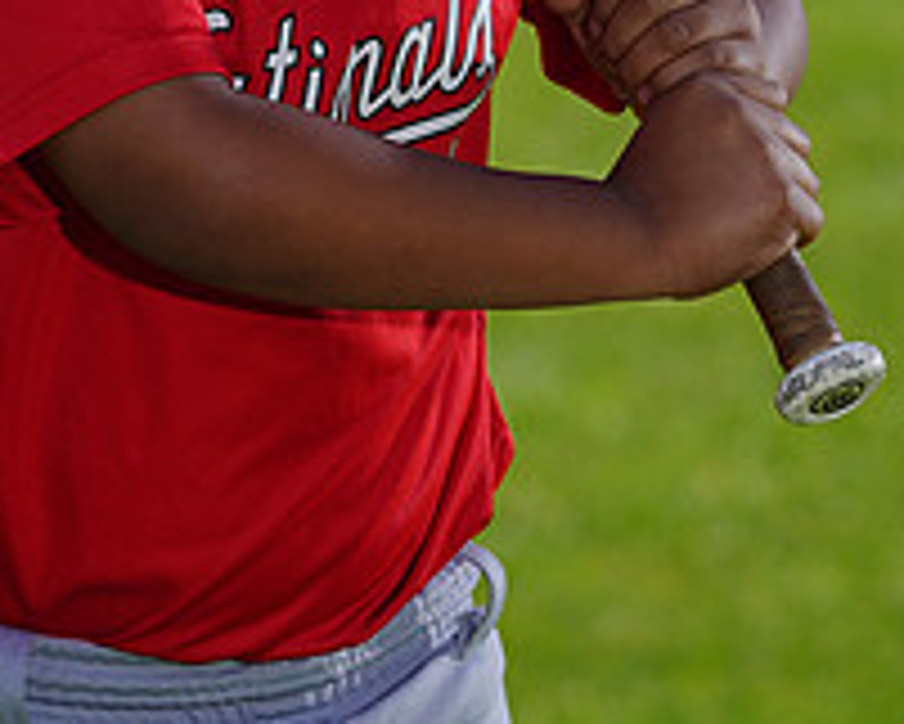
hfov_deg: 3.4
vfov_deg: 2.7
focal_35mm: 573
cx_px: 151
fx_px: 15338
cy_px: -324
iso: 100
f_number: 9
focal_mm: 212
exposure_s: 1/250
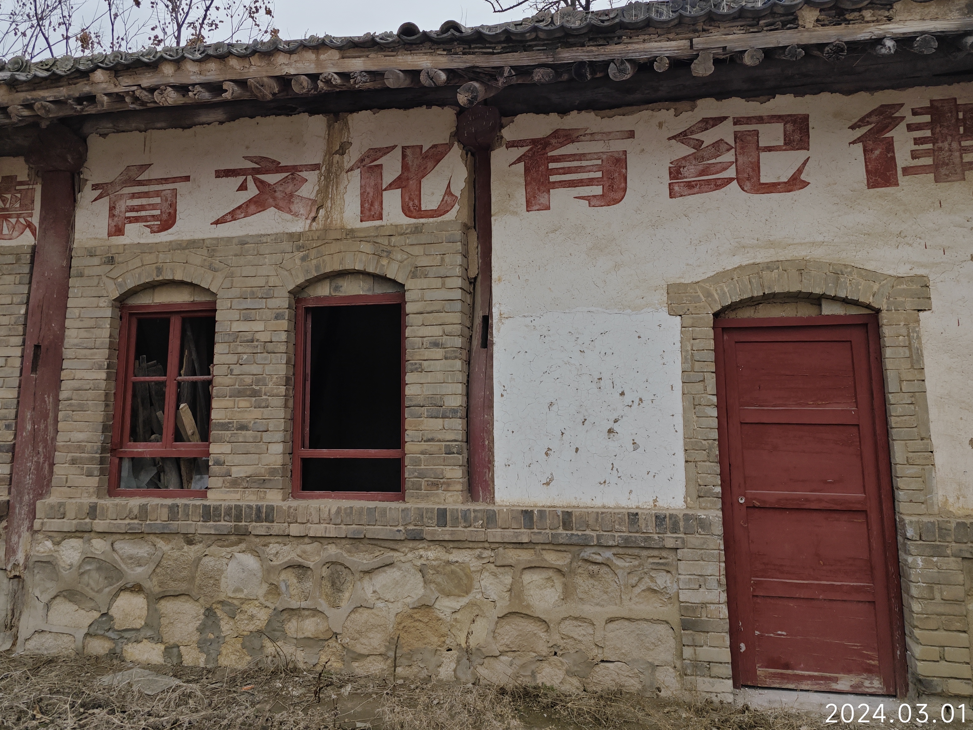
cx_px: 464
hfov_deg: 59.9
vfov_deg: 46.5
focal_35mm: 30
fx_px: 843
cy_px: 287
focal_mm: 5.43
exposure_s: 1/3883
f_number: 1.8
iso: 50
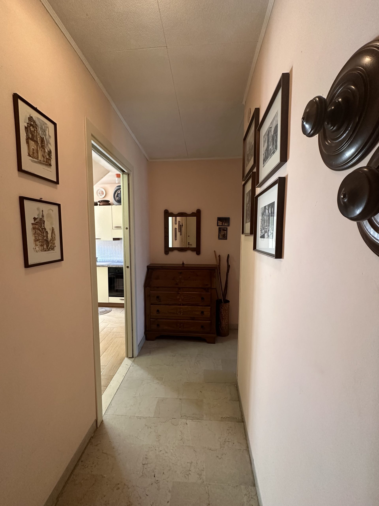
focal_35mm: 14
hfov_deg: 85.7
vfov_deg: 102.1
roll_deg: -0.2
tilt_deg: -4.8
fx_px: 204
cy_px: 253
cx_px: 190
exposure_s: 1/50
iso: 320
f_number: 2.2
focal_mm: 2.22
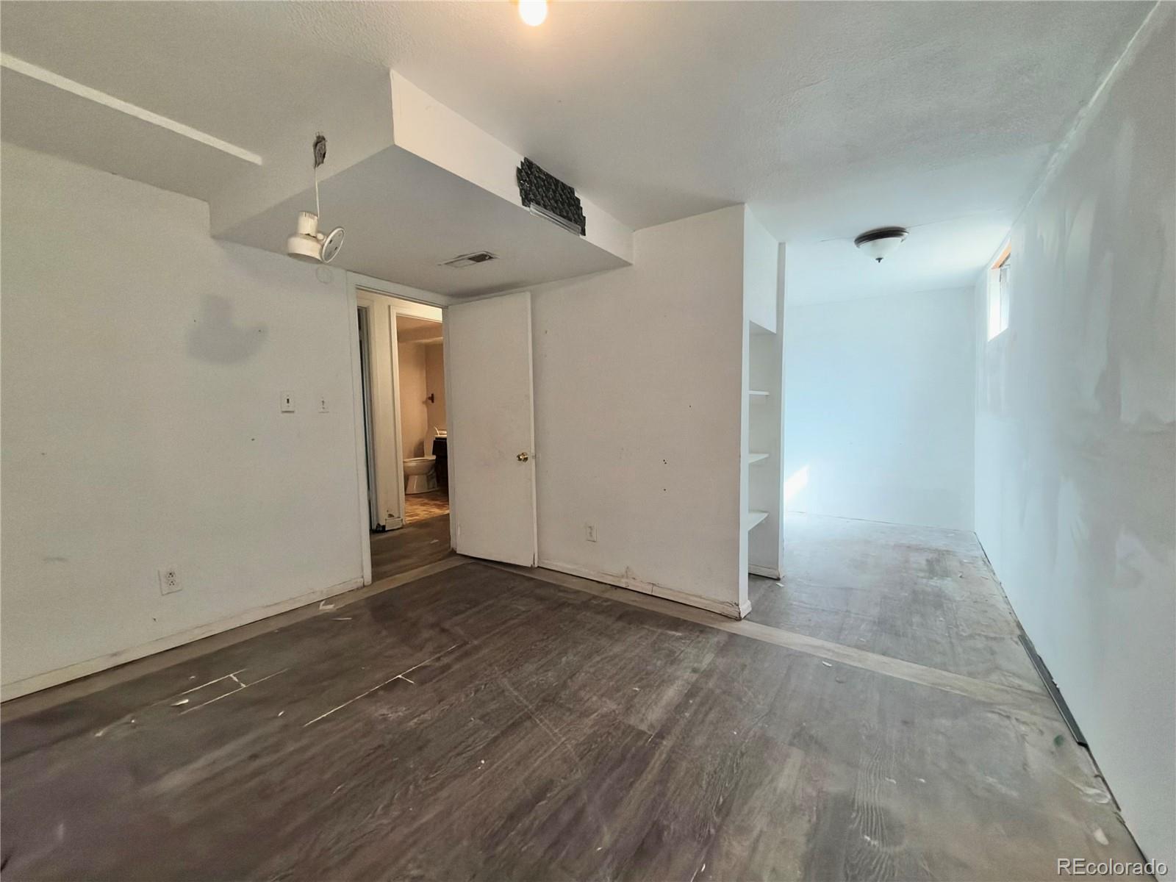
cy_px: 441
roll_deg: +0.8
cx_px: 588
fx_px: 476
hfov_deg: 102.1
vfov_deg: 85.7
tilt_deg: -3.6
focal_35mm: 14
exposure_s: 1/60
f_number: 2.2
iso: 125
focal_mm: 2.22
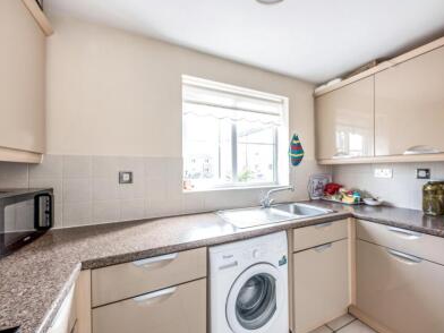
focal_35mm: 14
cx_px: 231
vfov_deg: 85.7
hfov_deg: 102.0
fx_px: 180
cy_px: 170
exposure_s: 1/10
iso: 320
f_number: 10
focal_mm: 12
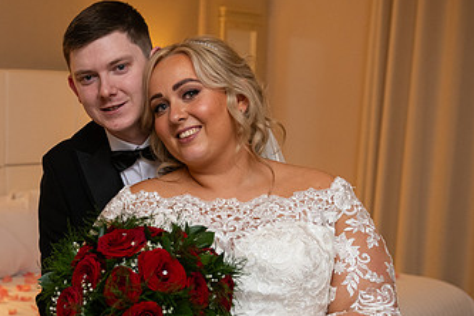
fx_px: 803
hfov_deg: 32.0
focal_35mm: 61
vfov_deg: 22.2
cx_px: 91
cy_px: 211
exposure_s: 1/160
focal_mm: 35
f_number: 3.5
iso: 800
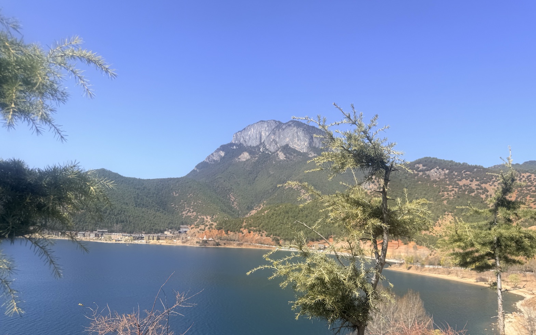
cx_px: 273
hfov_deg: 70.4
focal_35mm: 26
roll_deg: -1.8
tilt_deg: +4.9
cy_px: 202
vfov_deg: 47.3
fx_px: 380
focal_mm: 6.76
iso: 80
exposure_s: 1/2801
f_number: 1.78
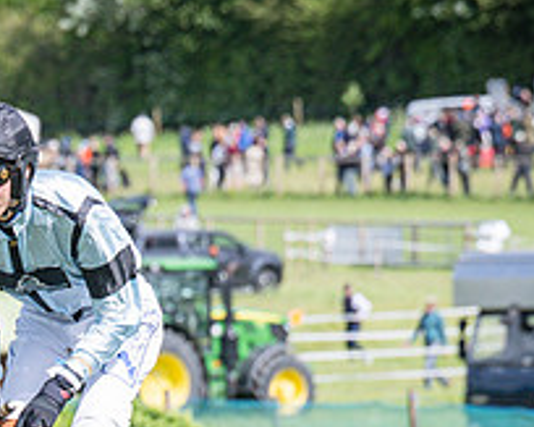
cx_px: -253
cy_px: 725
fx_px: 8467
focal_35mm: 536
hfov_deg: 3.6
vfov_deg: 2.9
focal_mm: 103
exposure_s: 1/3200
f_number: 4
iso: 400
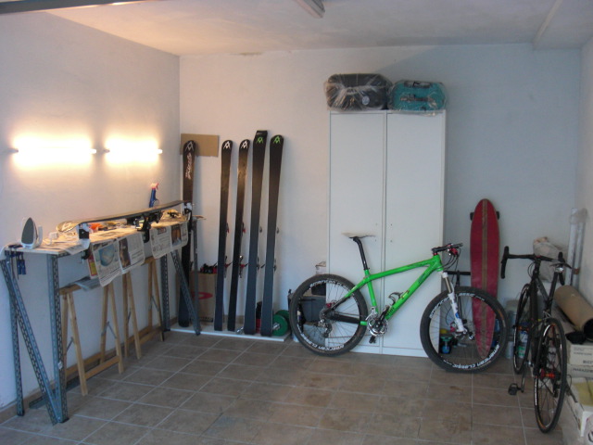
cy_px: 222
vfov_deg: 39.7
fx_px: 617
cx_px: 296
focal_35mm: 36
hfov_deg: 51.4
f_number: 2.8
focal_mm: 6.3
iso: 200
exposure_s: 1/30
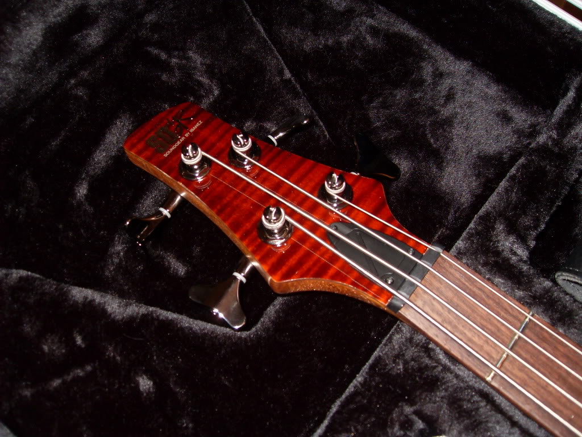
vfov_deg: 38.7
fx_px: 622
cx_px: 291
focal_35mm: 37
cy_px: 218
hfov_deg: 50.1
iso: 100
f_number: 2.8
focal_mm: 6.3
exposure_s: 1/45
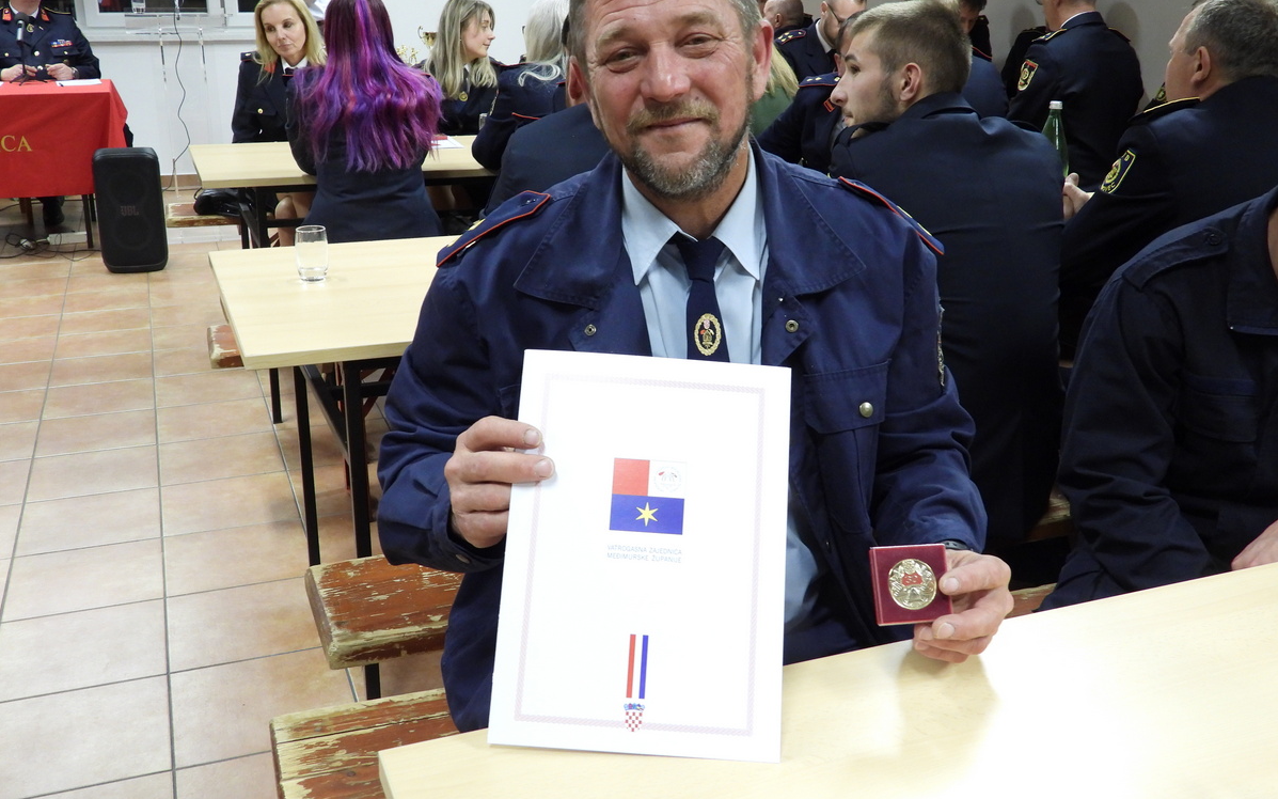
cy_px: 375
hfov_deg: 56.7
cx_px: 638
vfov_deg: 37.3
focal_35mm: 34
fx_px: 1184
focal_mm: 5.8
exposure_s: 1/20
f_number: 3.2
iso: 400
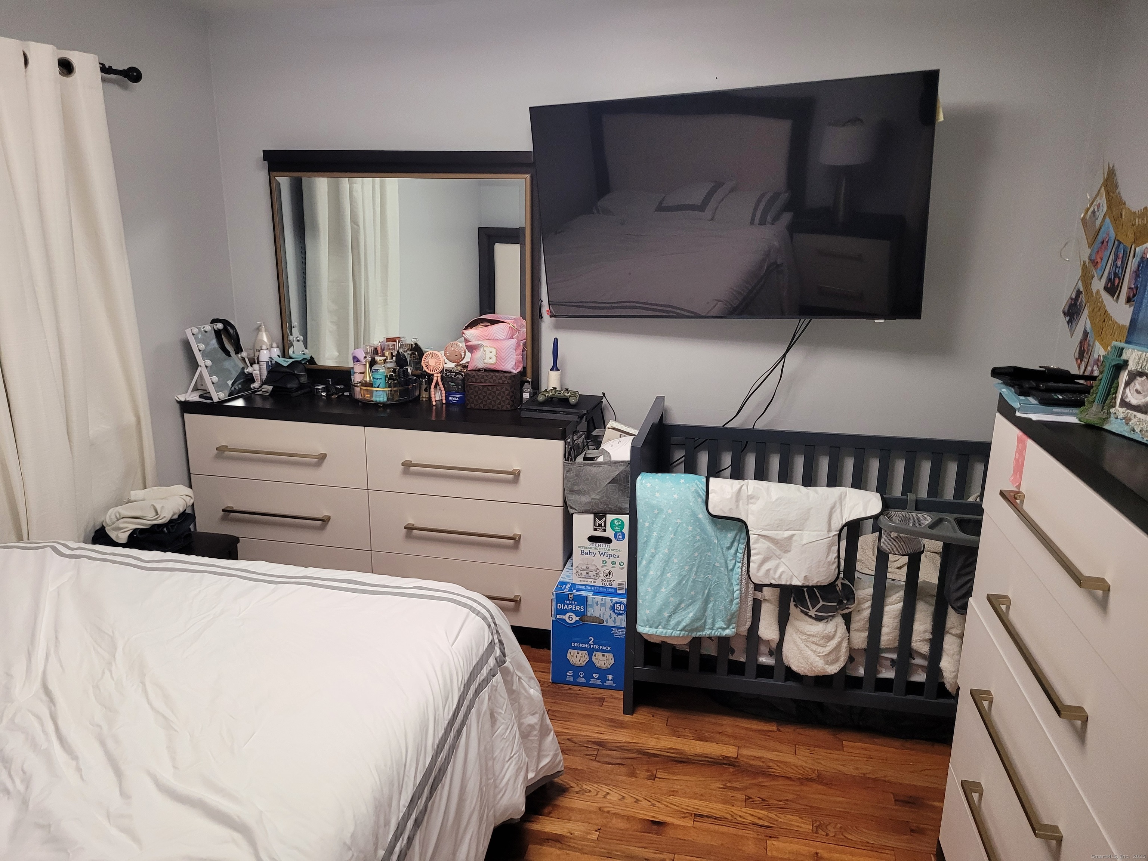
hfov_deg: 67.3
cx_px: 574
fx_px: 862
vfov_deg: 53.1
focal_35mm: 26
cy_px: 430
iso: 250
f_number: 1.8
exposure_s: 1/120
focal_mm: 5.4
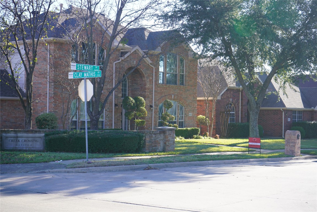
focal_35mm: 70
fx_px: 616
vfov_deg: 19.5
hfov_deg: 28.8
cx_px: 158
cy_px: 106
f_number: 7.1
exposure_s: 1/100
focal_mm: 70
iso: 100
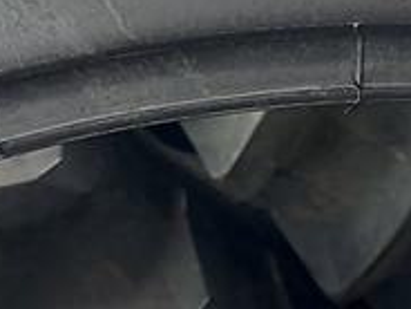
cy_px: -511
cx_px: 985
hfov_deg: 11.7
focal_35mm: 139
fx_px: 1650
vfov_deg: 9.2
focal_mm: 4.65
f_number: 1.8
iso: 80
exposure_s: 1/100
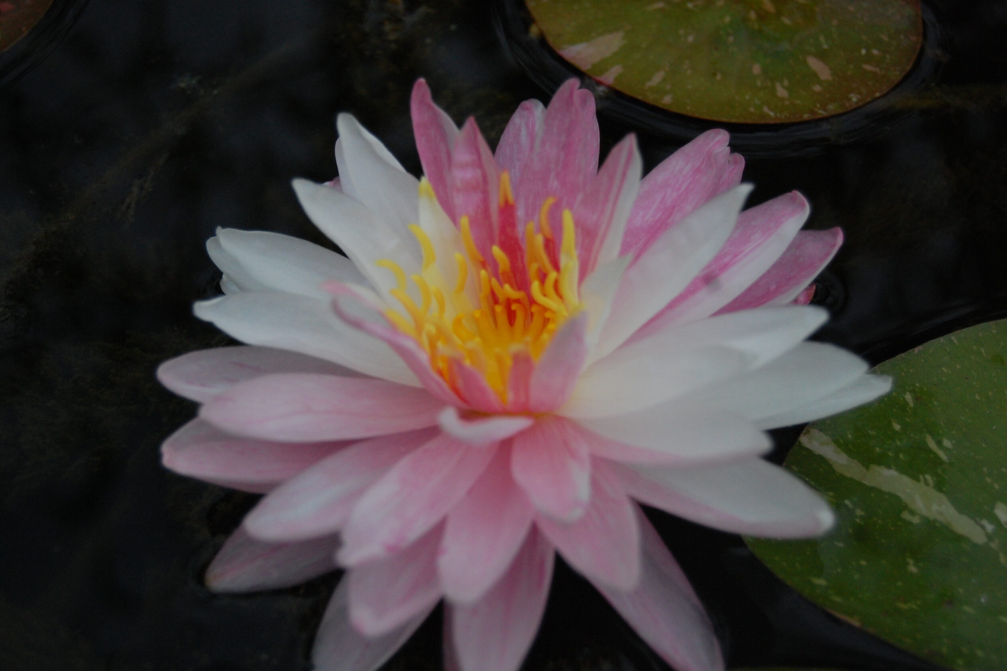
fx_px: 1958
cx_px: 498
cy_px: 338
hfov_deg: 28.8
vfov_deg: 19.5
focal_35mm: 70
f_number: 5.3
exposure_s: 1/640
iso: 800
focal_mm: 46
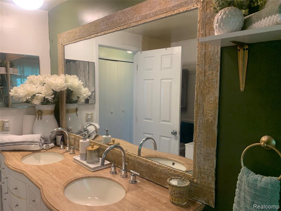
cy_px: 106
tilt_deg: -6.2
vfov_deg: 53.1
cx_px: 140
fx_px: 211
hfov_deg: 67.3
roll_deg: -0.7
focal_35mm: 26
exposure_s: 1/60
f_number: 1.8
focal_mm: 4.25
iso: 100
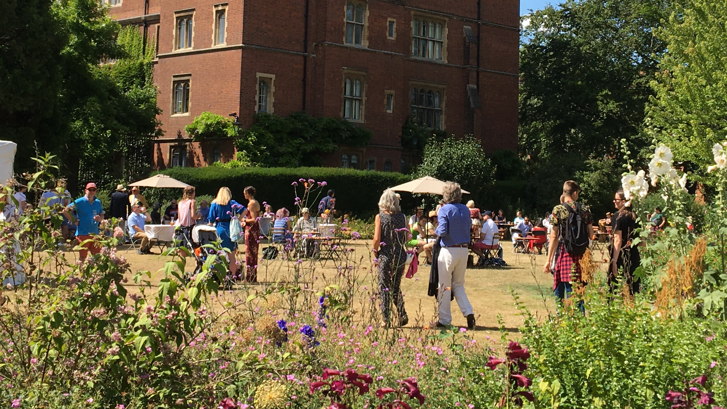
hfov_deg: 35.4
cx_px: 357
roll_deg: -2.4
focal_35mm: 59
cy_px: 72
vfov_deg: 20.1
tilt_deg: +5.9
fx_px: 1137
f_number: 2.2
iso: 25
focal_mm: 4.15
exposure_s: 1/1040
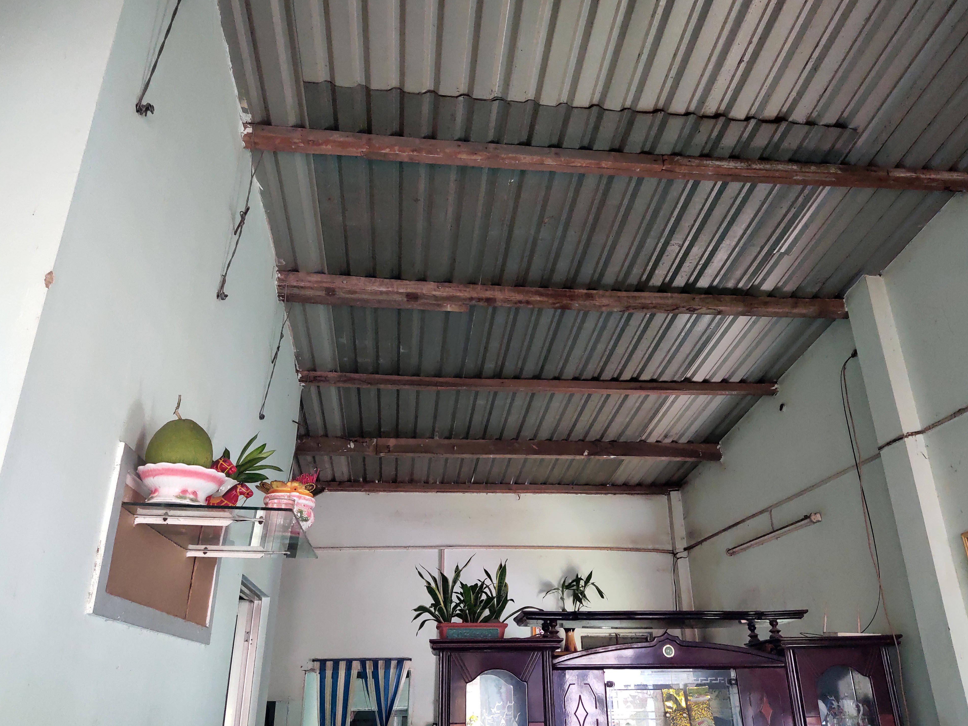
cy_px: 362
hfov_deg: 67.3
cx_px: 501
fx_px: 727
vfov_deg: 53.1
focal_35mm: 26
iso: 291
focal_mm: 4.71
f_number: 1.7
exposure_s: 1/100
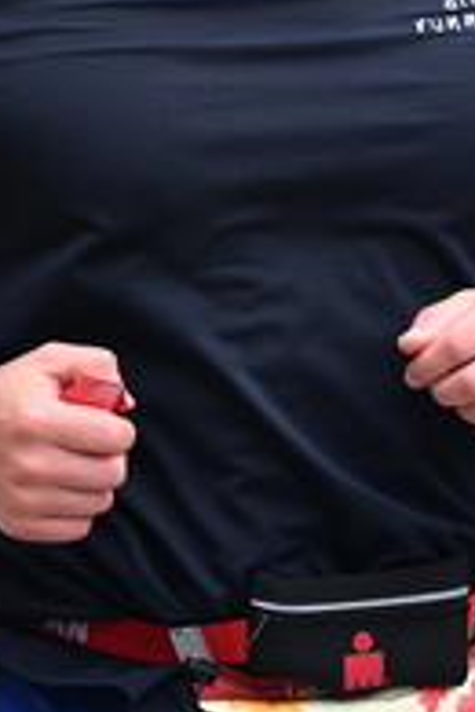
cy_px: -237
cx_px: 290
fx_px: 5640
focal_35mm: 285
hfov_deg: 4.8
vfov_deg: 7.1
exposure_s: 1/1600
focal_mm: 101
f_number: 2.8
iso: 640
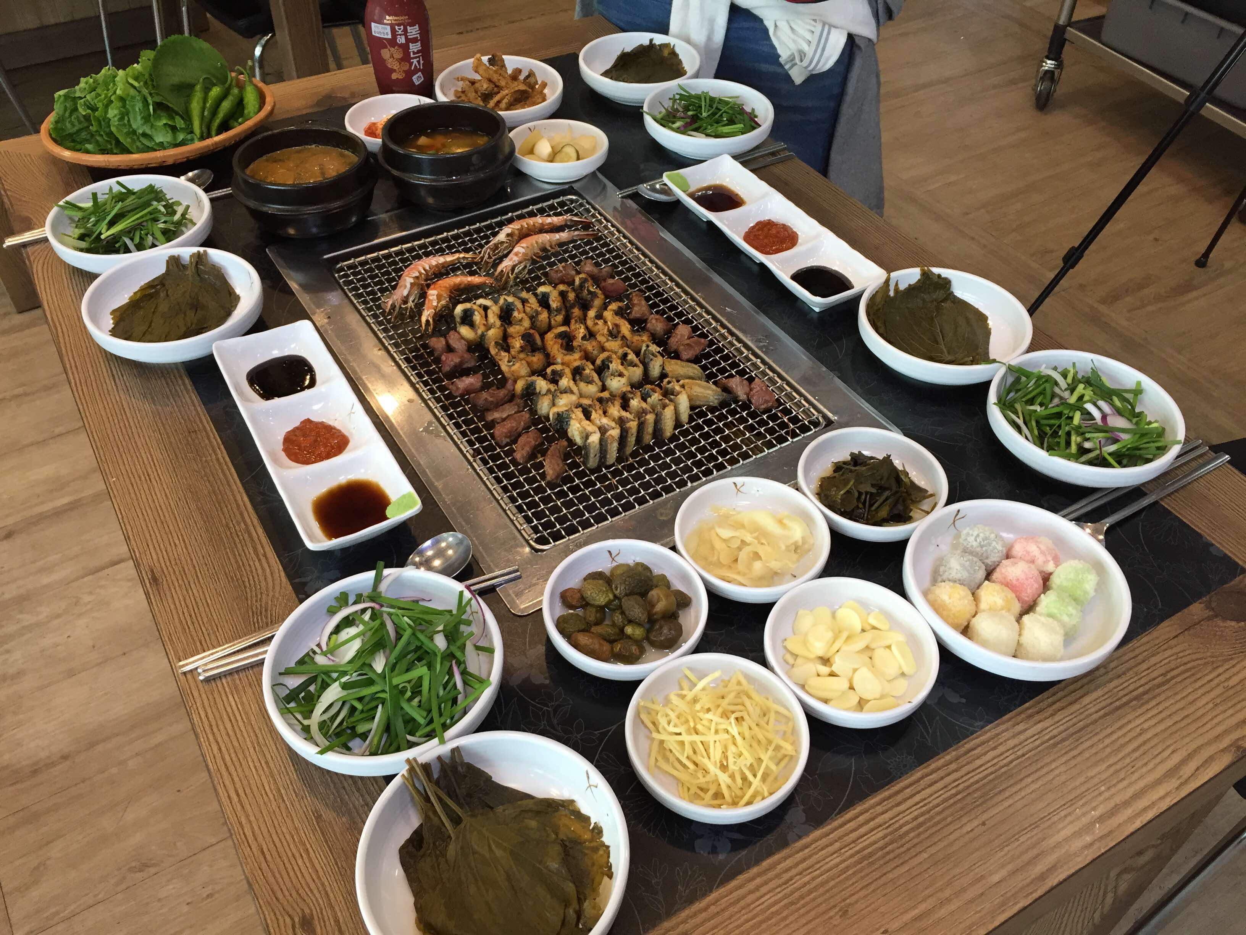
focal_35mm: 29
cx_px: 623
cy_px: 468
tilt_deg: -44.2
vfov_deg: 48.2
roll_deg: -2.5
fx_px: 1044
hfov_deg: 61.7
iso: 40
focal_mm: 4.15
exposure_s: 1/30
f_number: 2.2
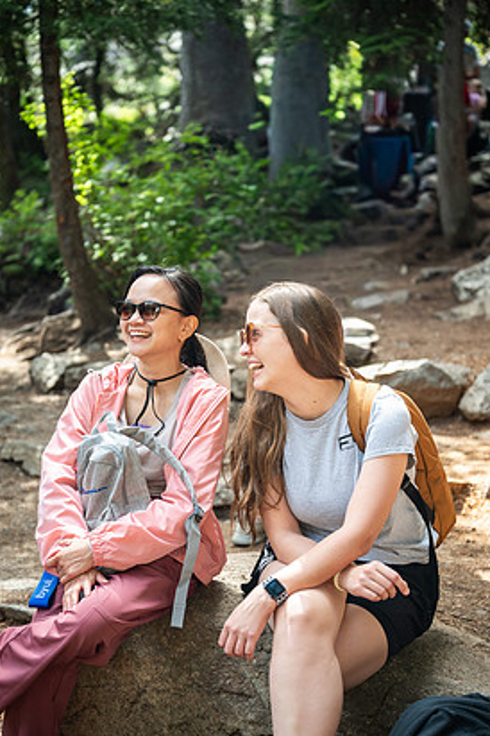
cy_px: 398
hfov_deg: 23.8
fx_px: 1164
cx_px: 232
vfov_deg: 35.0
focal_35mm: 57
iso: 200
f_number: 2.8
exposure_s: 1/400
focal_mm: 52
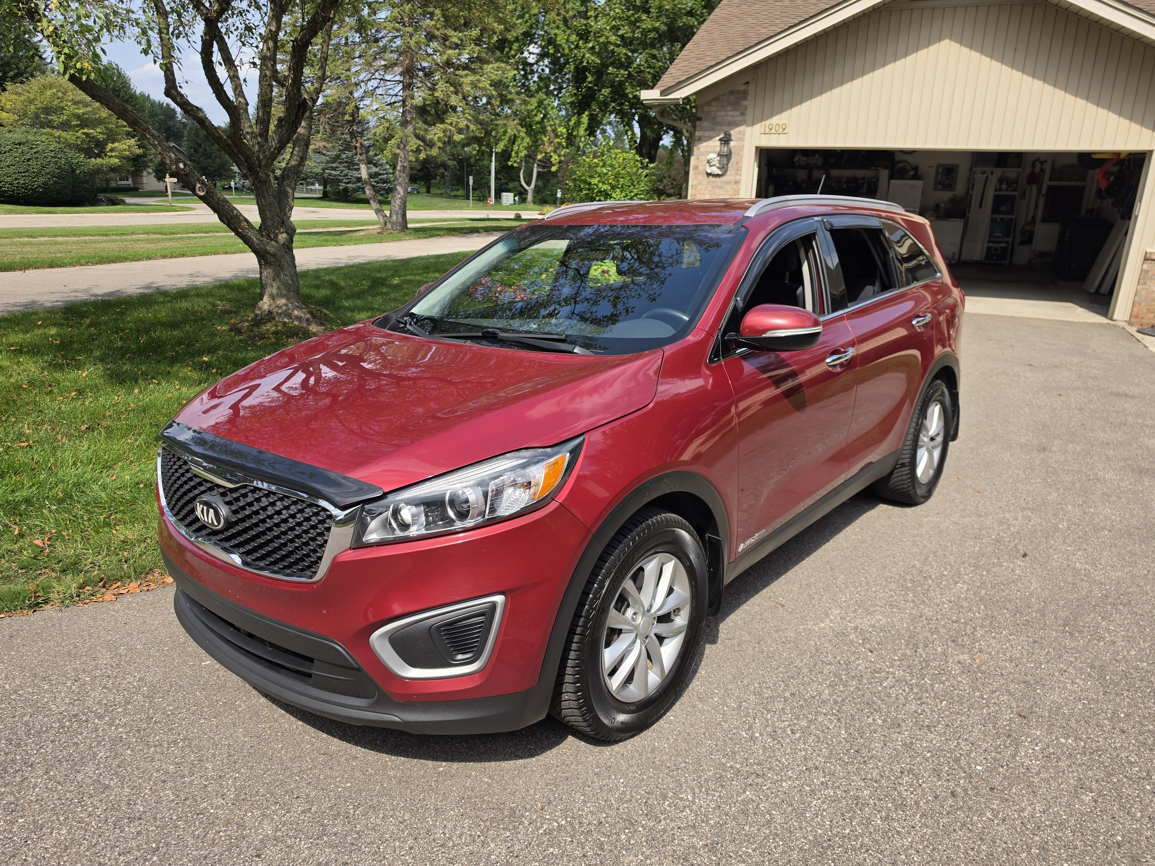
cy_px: 433
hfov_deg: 73.9
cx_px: 578
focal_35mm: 23
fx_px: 767
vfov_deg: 58.9
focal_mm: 6.5
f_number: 1.4
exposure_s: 1/4235
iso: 64
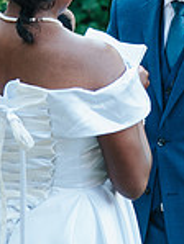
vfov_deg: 4.6
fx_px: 3015
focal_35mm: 426
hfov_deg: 3.5
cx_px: 156
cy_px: -13
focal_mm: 98
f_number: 4
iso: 640
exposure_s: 1/250
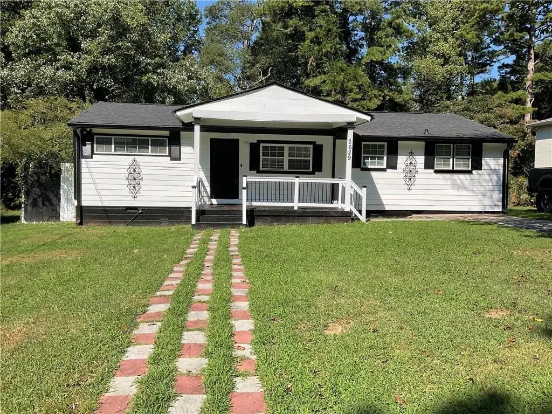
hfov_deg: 61.7
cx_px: 276
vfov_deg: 48.2
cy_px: 207
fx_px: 462
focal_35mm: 29
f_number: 1.8
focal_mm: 3
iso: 16
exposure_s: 1/1848
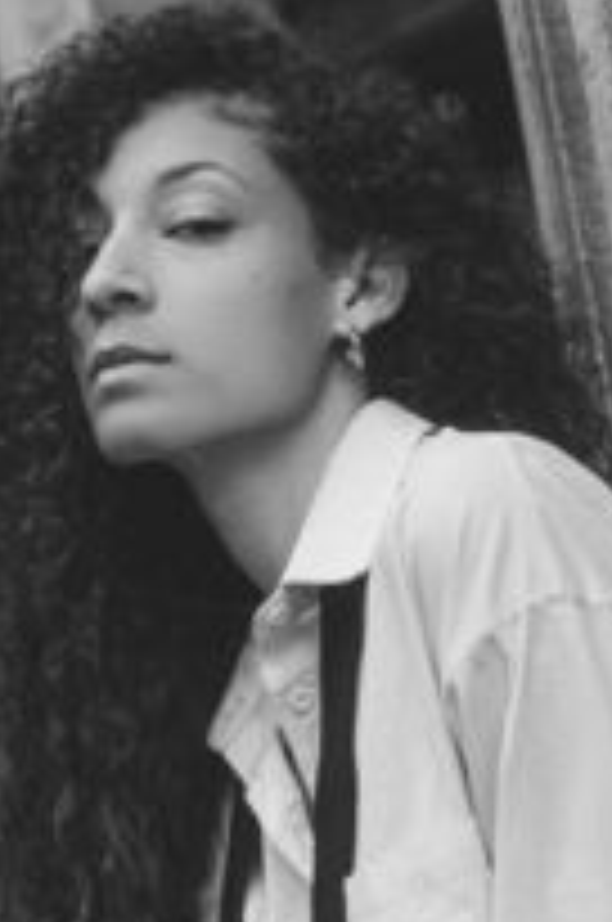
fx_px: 2763
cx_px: 218
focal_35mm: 108
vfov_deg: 18.6
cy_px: 823
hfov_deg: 12.6
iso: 640
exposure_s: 1/250
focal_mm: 35
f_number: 2.5
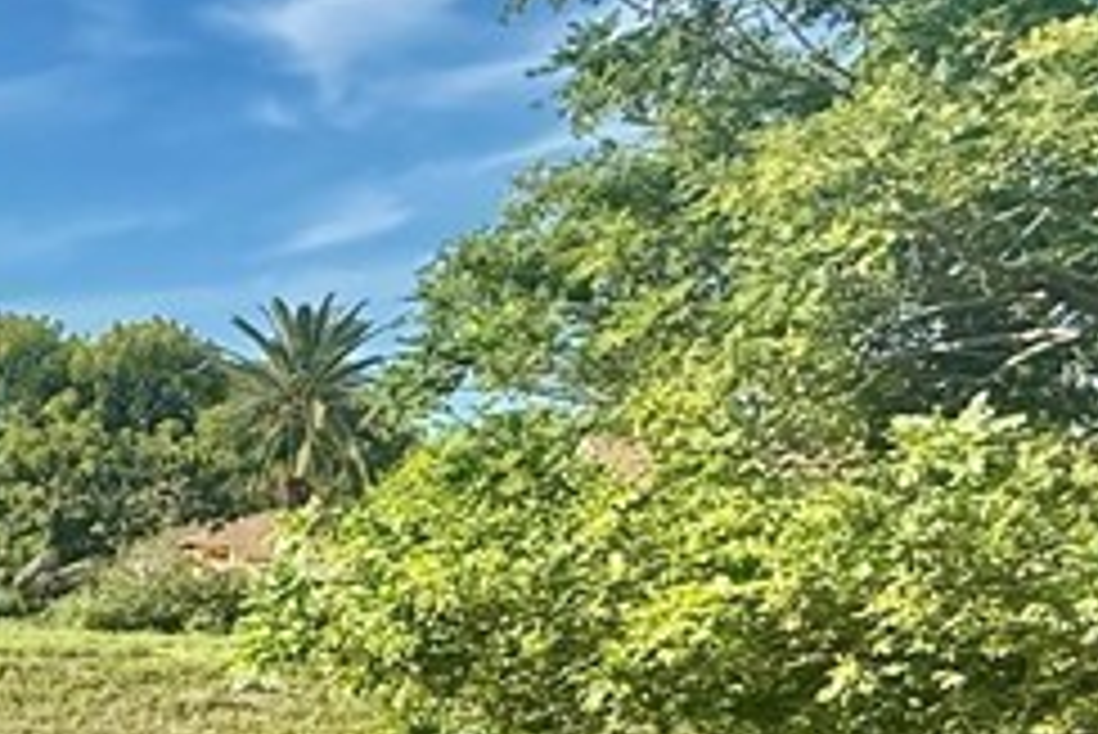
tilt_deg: -5.9
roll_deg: -1.9
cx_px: -855
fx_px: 1862
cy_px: 761
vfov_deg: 21.4
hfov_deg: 21.7
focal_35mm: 61
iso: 50
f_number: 2.2
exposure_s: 1/1431
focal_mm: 2.22
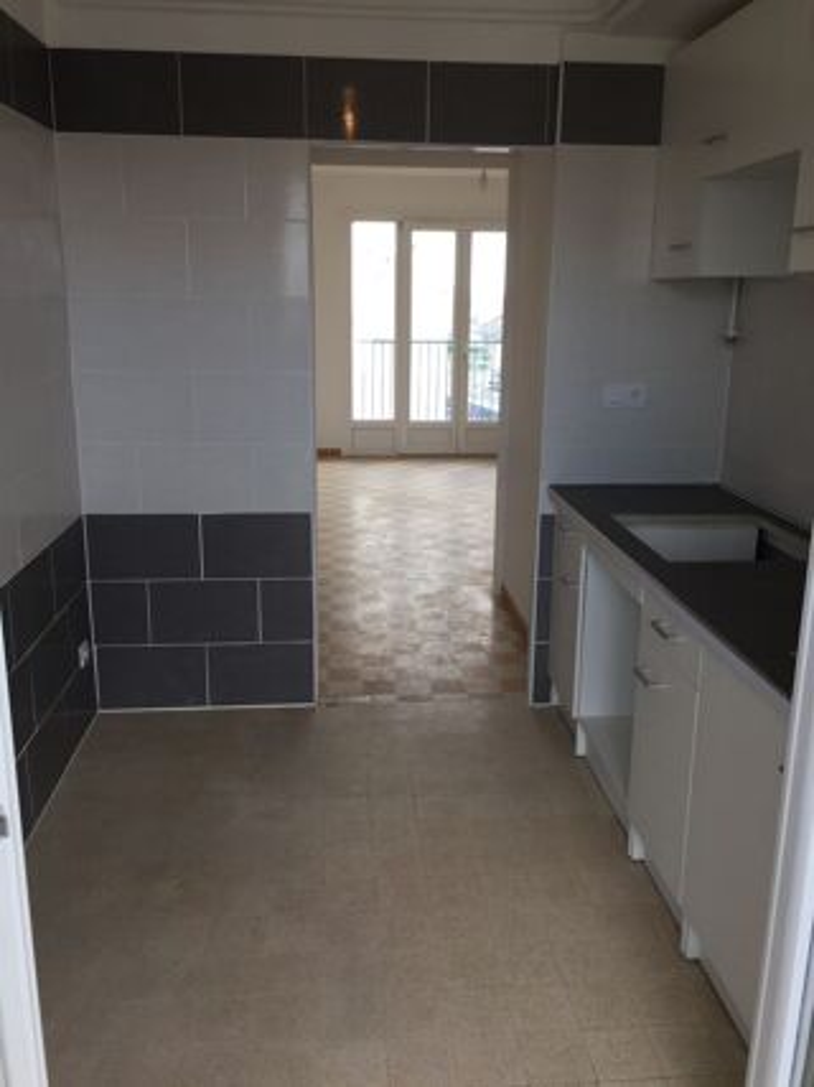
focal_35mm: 29
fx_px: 910
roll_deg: -0.1
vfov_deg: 61.7
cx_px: 407
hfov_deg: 48.2
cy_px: 544
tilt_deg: -14.2
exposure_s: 1/100
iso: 32
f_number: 2.2
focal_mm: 4.15
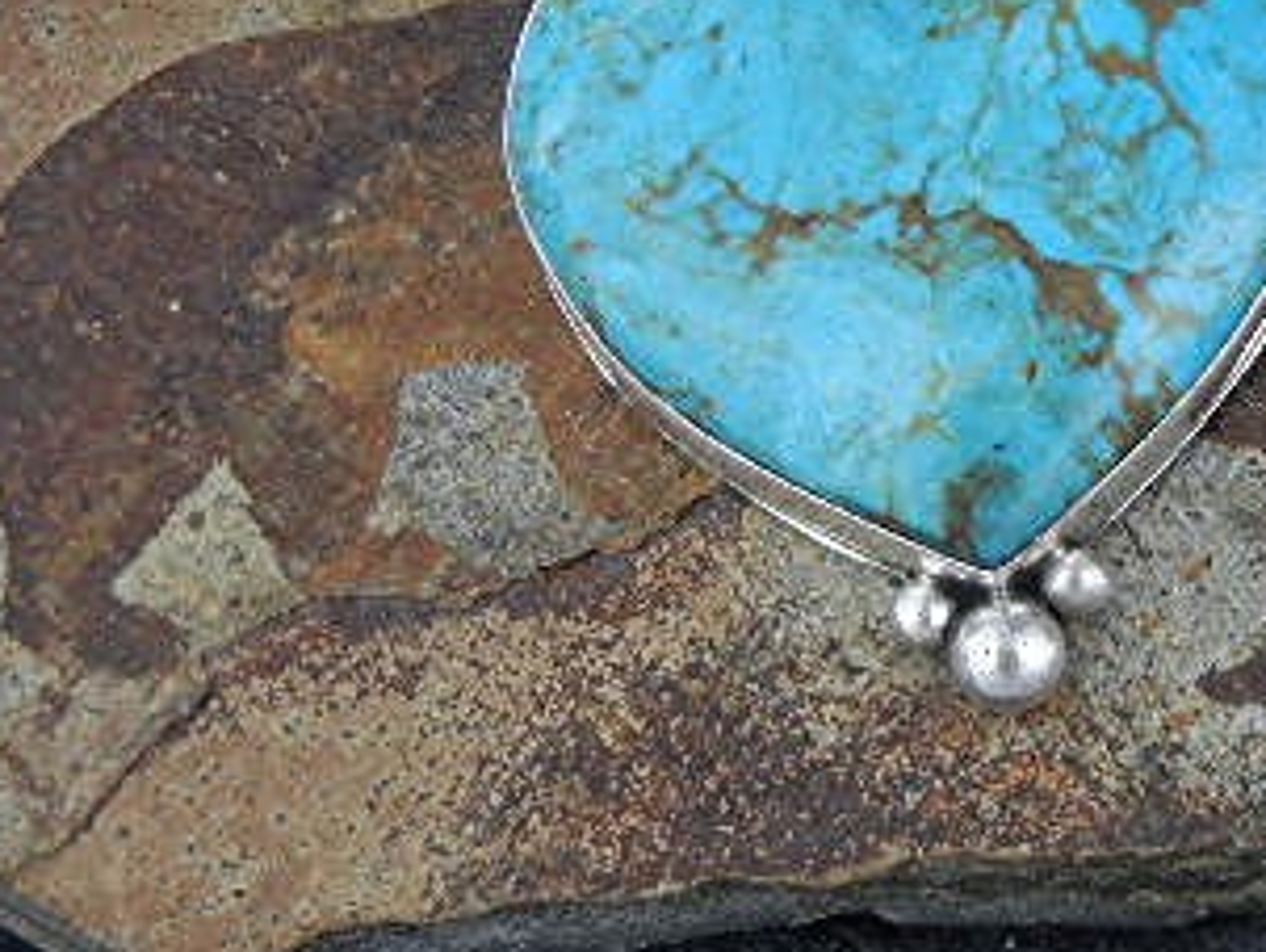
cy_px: 176
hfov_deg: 15.6
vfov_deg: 11.8
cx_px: 1161
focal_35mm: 125
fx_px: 4575
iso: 400
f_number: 4
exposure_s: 1/22.6
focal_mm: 10.6
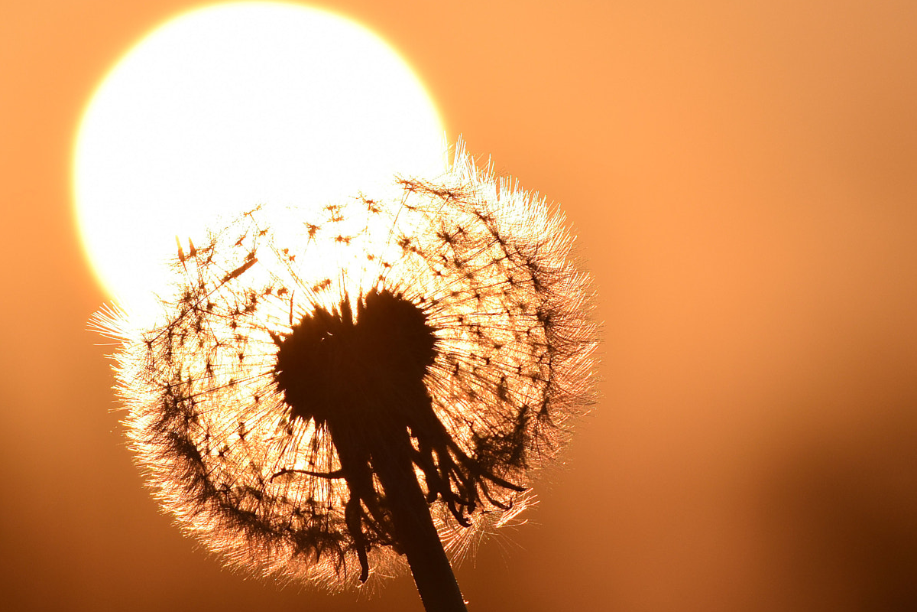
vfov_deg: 2.7
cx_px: 301
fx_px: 13041
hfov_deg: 4.0
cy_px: 426
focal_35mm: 512
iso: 100
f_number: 11
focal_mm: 200
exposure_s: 1/800
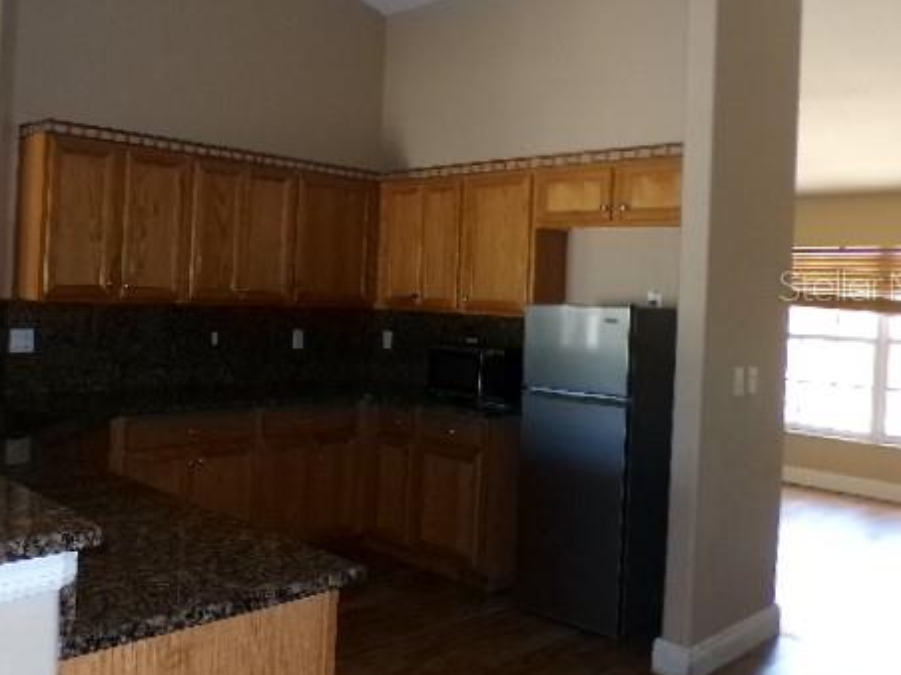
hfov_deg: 53.3
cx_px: 329
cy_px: 285
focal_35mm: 34
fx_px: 885
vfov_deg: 41.7
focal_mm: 4.3
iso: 400
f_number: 3
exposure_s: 1/34
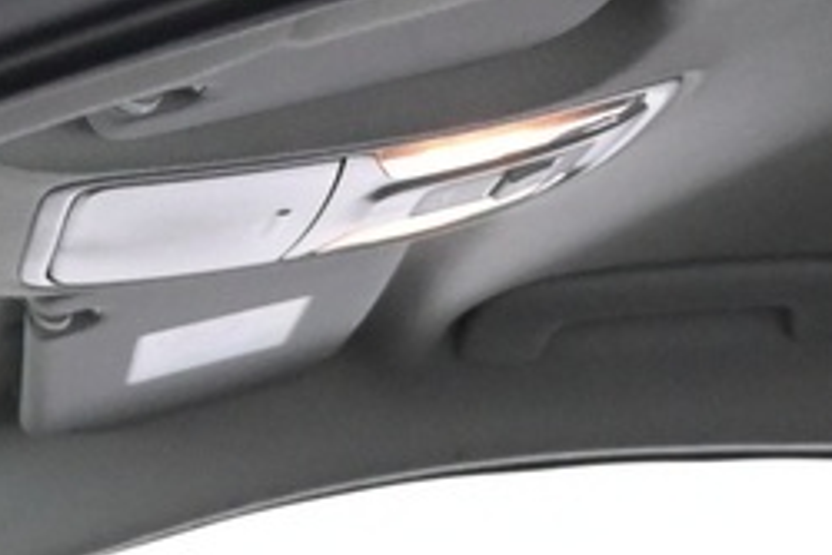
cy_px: 1685
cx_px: 649
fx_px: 4047
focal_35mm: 175
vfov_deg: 7.0
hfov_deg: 11.7
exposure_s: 1/60
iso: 2500
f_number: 4.5
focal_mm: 18
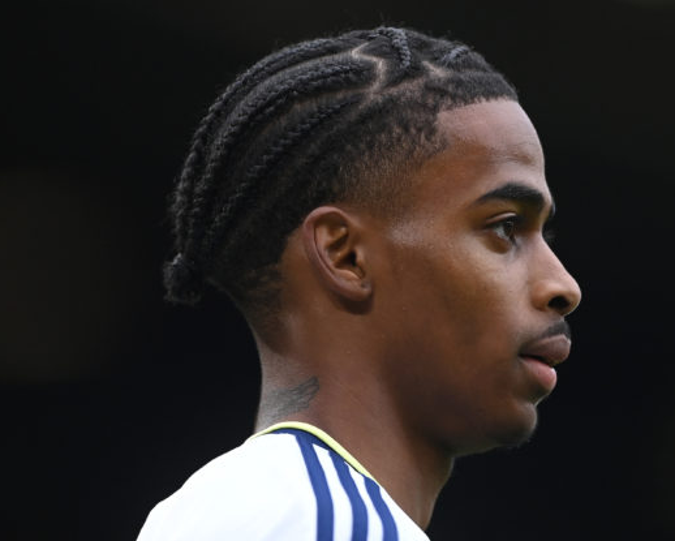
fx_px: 14832
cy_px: 162
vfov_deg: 2.1
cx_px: 476
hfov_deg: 2.6
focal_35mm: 742
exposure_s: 1/2000
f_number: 3.2
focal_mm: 400
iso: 1000
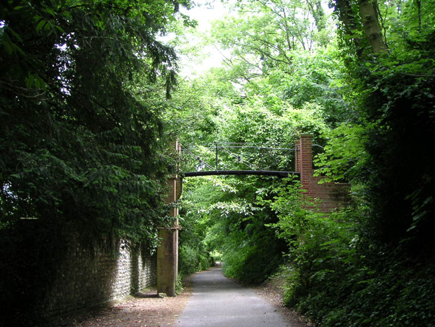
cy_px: 164
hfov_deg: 49.0
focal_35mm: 38
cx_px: 218
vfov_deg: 37.7
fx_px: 478
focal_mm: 6
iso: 50
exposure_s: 1/45
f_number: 2.8
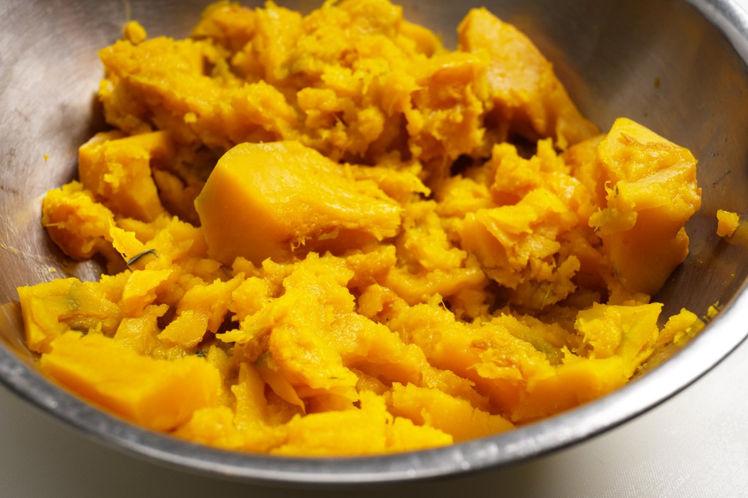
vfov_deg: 24.6
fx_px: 1142
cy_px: 249
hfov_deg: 36.3
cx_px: 374
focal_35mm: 55
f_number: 9
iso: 800
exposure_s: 1/640
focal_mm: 55
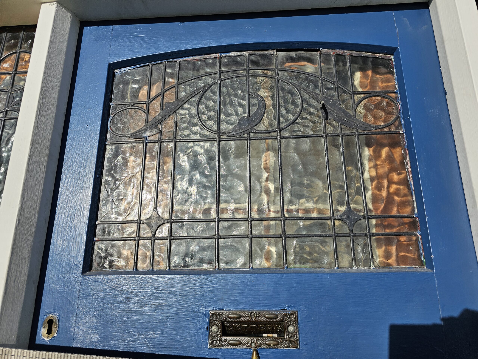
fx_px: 318
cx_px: 239
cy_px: 180
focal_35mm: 23
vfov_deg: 58.9
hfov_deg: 73.9
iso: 10
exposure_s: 1/1770
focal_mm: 6.3
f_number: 1.7
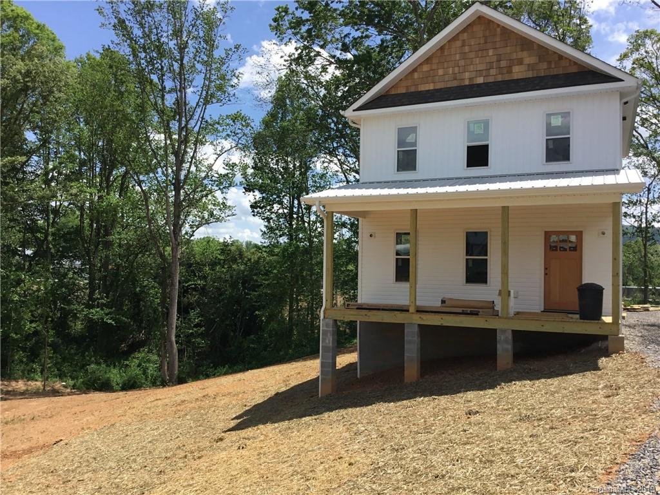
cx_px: 330
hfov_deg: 58.4
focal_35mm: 31
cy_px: 248
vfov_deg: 45.4
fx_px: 591
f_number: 2.4
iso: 25
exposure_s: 1/1116
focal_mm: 3.3
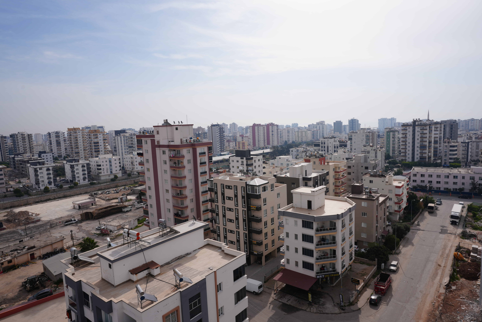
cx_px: 251
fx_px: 308
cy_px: 162
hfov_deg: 76.1
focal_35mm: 23
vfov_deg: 55.1
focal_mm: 22
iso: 100
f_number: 10
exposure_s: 1/320
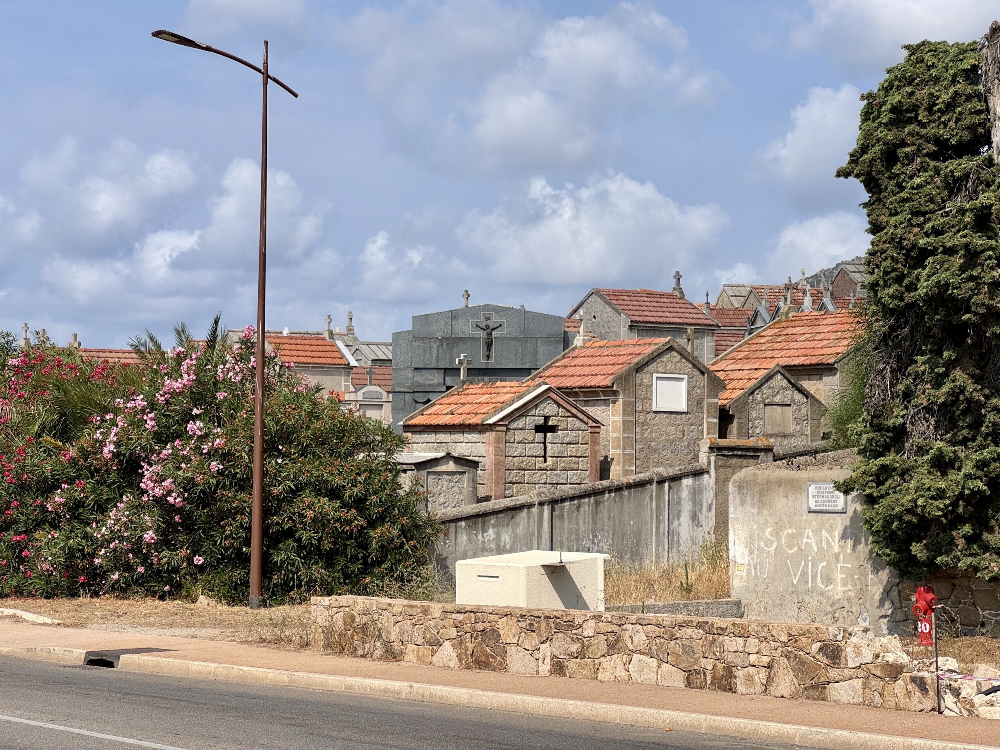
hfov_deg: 25.3
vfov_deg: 19.1
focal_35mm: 77
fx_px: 2224
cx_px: 500
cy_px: 375
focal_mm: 9
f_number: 2.8
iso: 25
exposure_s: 1/1357
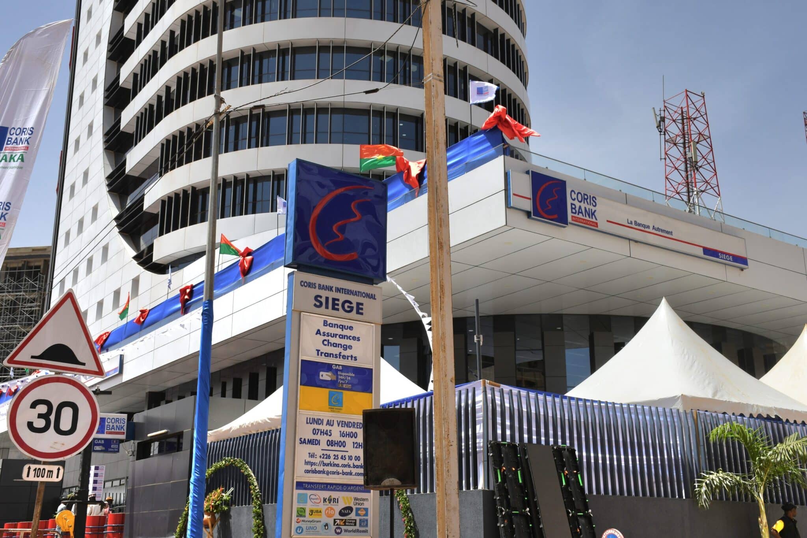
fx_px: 874
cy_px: 269
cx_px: 404
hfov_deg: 49.5
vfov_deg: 34.2
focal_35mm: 39
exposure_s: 1/400
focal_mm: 26
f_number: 10
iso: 100
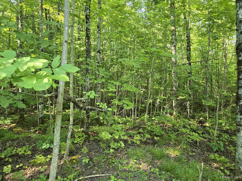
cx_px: 121
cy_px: 90
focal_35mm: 23
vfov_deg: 58.9
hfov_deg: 73.9
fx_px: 161
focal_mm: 6.3
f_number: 1.7
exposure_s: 1/180
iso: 200
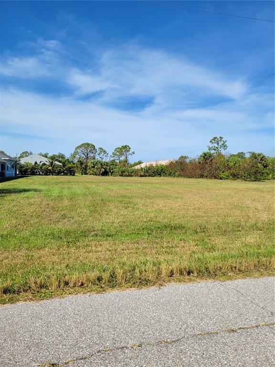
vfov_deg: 67.3
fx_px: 275
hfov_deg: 53.1
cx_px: 138
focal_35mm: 26
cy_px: 184
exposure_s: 1/3512
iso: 40
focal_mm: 5.4
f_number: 1.8
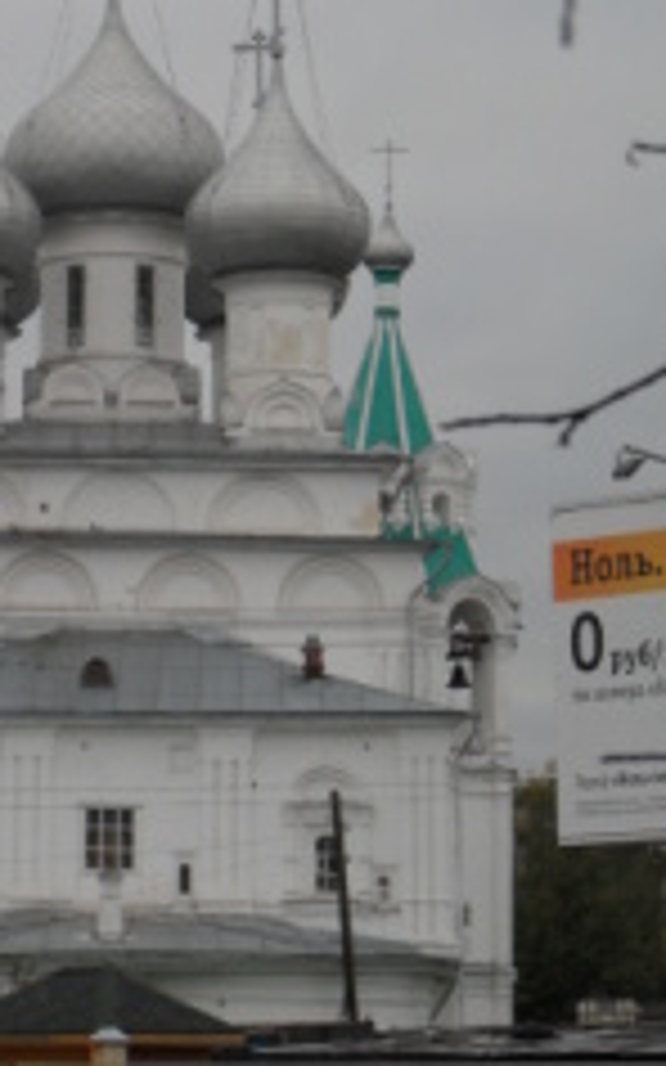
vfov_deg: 13.0
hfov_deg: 8.1
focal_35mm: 161
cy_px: 463
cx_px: 171
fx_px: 4678
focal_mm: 17.1
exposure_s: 1/90
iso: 80
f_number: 4.8
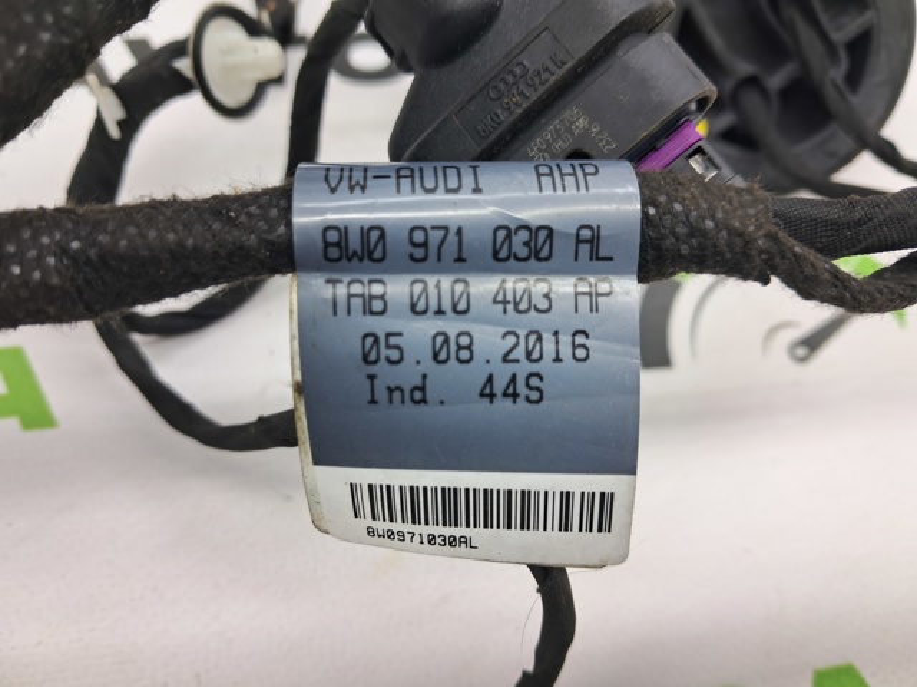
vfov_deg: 51.3
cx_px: 458
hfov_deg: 65.4
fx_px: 715
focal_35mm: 27
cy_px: 344
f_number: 1.8
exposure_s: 1/60
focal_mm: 4
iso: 50
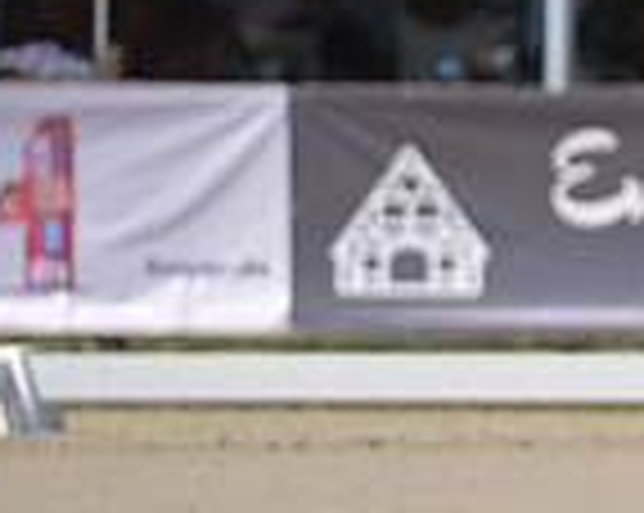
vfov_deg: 1.1
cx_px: 1171
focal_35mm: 1375
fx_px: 26172
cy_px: -56
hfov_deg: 1.4
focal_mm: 360
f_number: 5
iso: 160
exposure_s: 1/1250
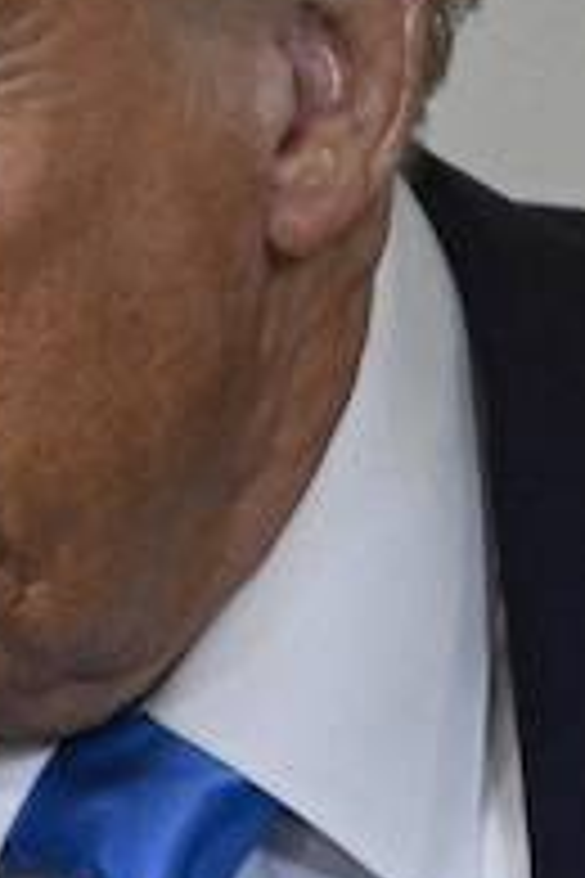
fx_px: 60055
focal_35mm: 2464
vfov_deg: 0.8
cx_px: -1112
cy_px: 437
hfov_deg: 0.6
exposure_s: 1/320
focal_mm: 400
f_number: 2.8
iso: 2500
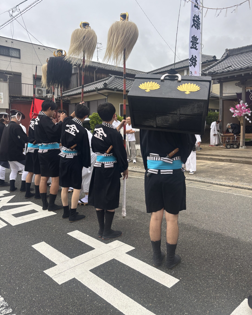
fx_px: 261
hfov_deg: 51.5
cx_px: 130
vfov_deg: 62.1
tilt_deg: -3.2
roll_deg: -1.3
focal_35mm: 28
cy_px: 142
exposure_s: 1/405
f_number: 1.6
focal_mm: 5.96
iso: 50
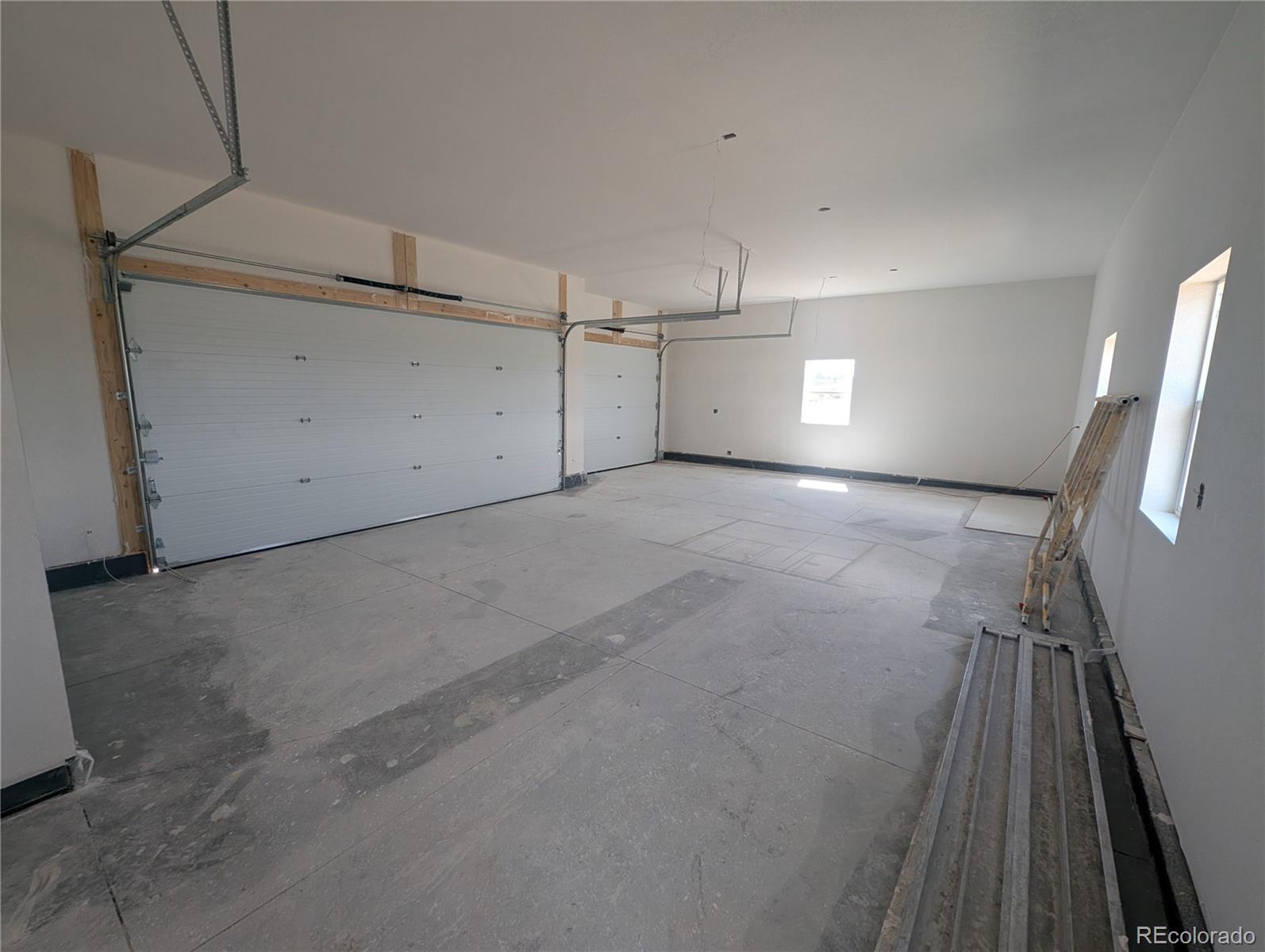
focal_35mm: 13
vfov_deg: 90.1
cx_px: 632
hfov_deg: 106.1
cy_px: 476
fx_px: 476
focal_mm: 1.95
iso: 48
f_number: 2.2
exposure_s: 1/99.1
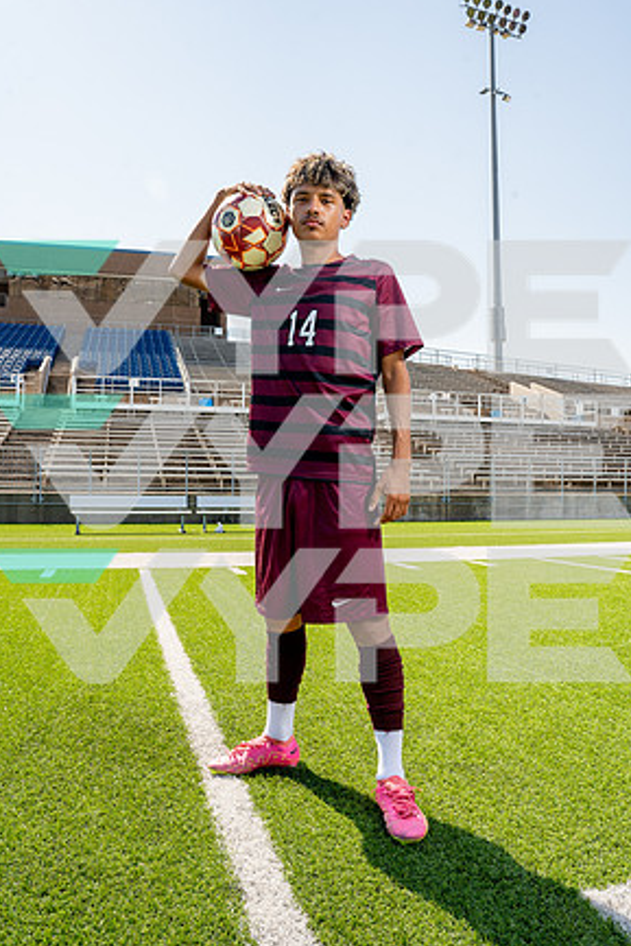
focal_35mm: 27
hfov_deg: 48.0
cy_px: 463
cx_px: 314
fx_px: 709
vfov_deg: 67.4
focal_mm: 26
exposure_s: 1/250
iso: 320
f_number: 11
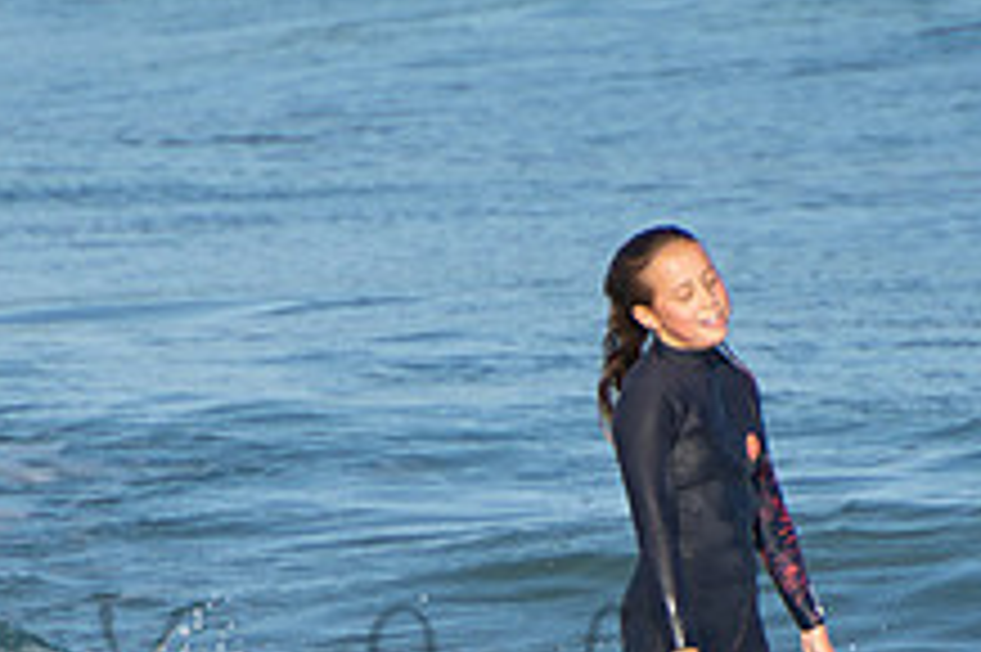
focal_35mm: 1597
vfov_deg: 0.9
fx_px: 43484
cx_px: 562
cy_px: 636
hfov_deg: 1.3
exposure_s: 1/1000
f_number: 5.6
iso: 220
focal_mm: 400
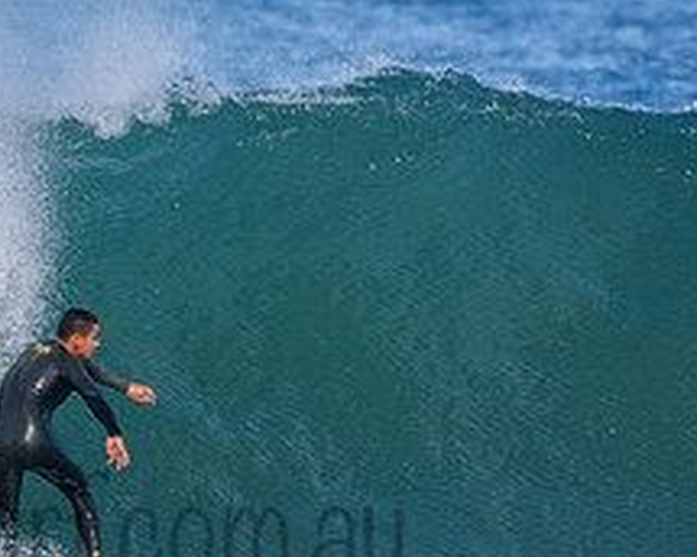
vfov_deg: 0.8
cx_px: 62
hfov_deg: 1.0
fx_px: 39194
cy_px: 494
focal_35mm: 1900
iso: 560
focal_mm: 500
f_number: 5.6
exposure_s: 1/2000
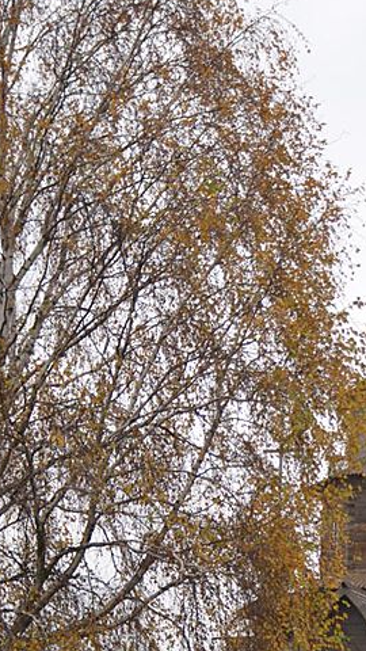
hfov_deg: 12.7
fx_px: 1622
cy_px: 547
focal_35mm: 94
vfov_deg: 22.3
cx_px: 386
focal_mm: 32
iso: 110
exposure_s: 1/60
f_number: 3.3
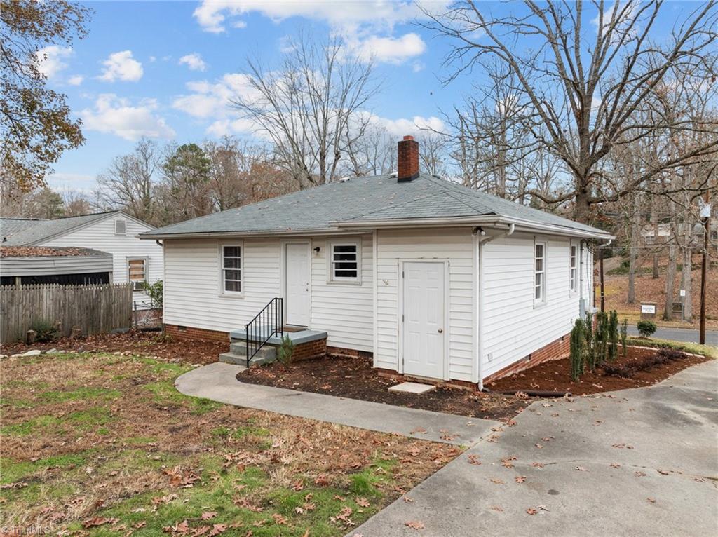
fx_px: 497
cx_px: 359
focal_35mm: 24
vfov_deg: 56.7
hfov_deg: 71.6
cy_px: 268
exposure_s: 1/640
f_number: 2.8
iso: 140
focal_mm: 12.29
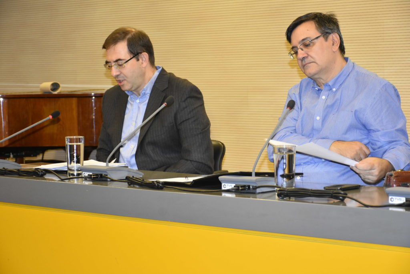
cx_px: 205
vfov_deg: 14.7
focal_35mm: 93
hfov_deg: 21.9
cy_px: 137
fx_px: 1060
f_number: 5.6
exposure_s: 1/80
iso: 1600
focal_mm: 62
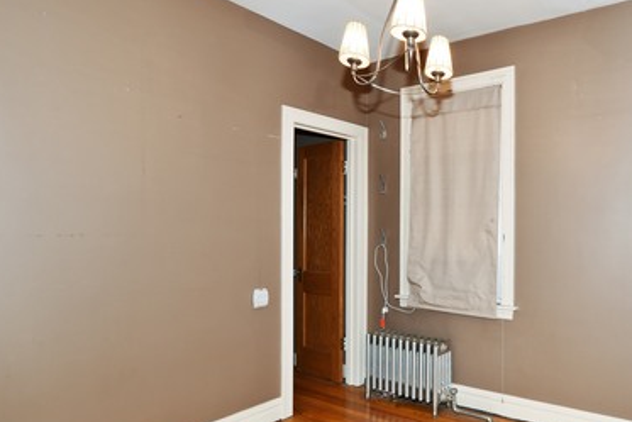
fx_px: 421
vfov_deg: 53.0
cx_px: 466
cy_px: 238
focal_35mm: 24
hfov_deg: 69.4
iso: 400
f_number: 11
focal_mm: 14
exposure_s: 1/4
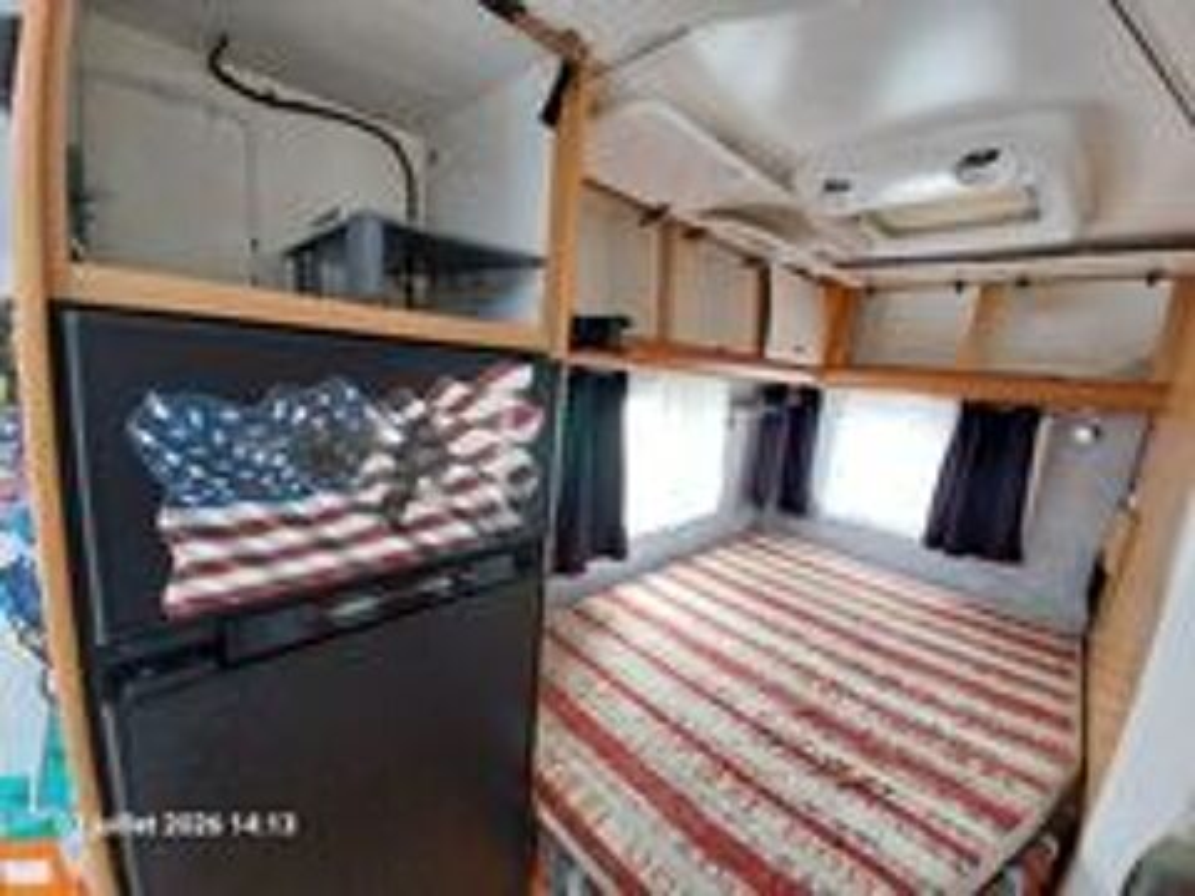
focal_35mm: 13
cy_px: 448
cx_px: 598
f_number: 2.2
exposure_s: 1/50
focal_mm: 1.13
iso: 160
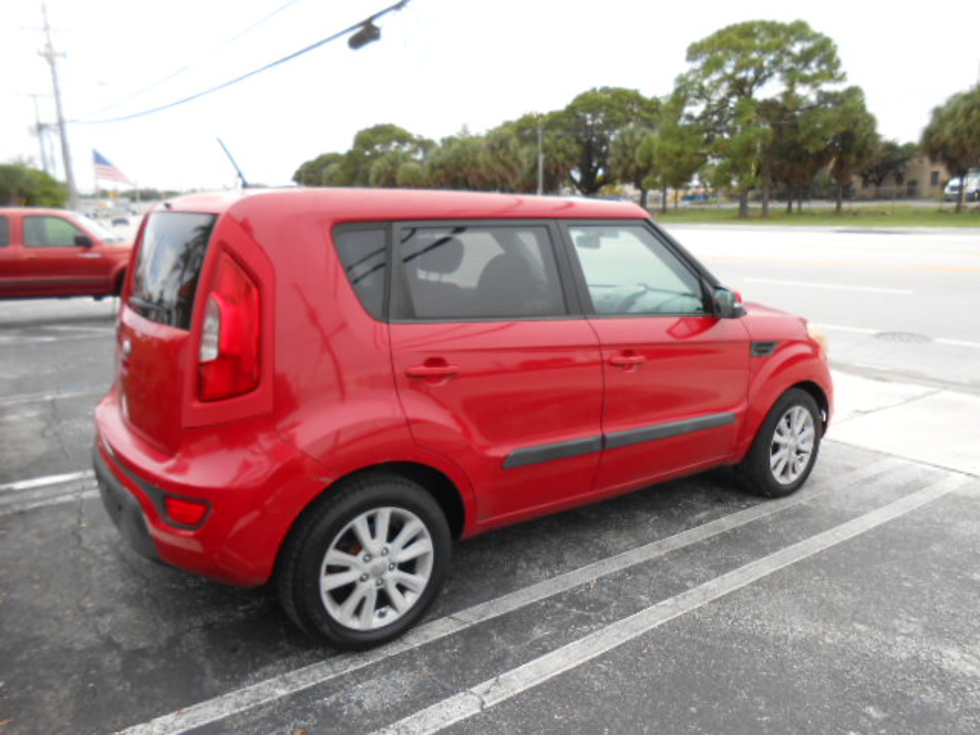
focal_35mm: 26
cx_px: 490
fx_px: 736
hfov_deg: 67.3
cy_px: 368
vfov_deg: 53.1
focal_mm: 4.6
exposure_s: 1/250
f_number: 3.5
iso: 100
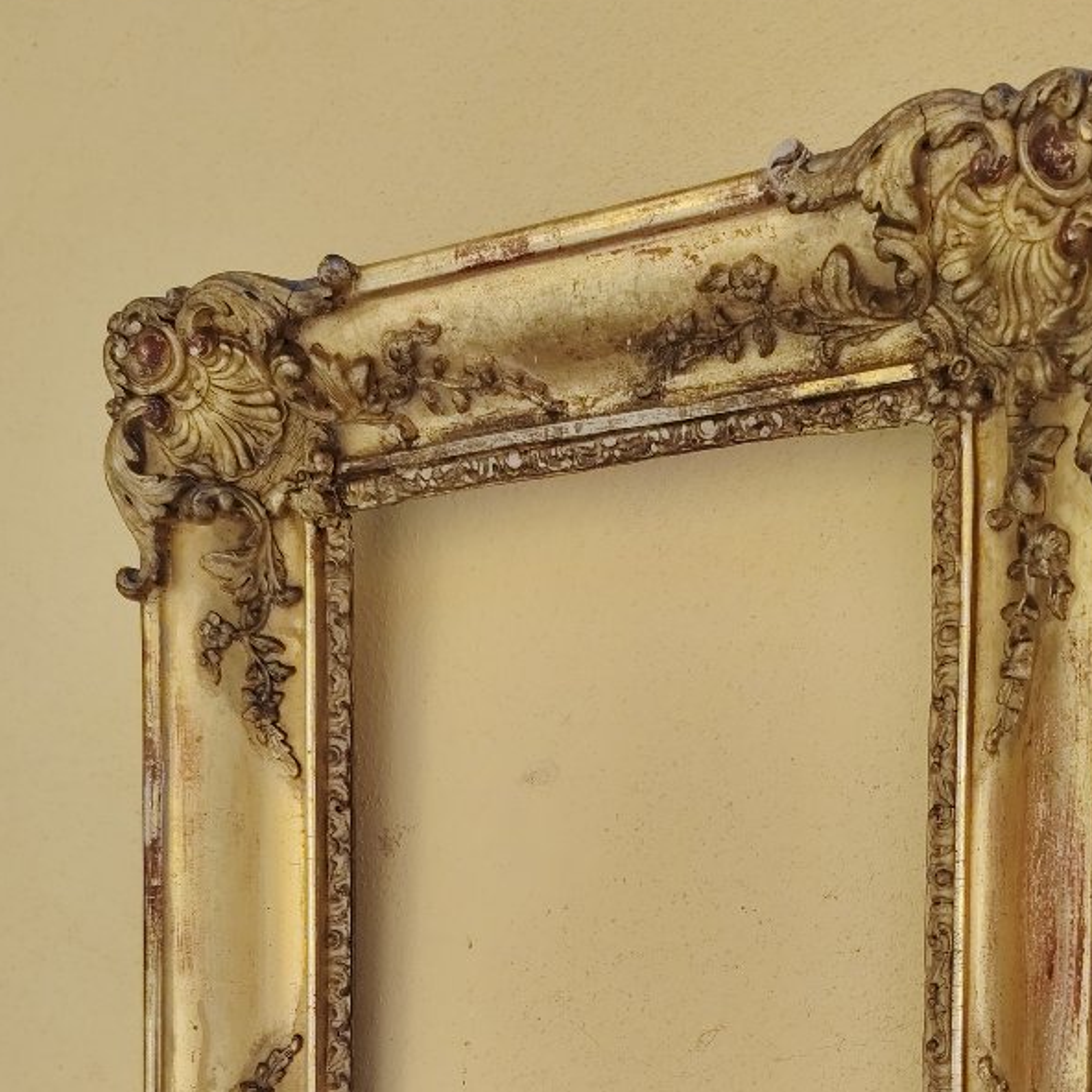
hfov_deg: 39.0
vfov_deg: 36.9
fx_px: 1535
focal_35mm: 43
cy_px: 961
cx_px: 647
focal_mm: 5.25
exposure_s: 1/900
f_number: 1.75
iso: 224
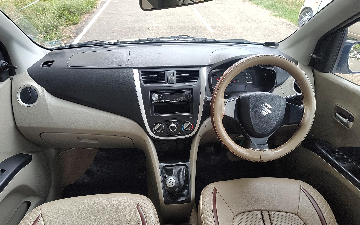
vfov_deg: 49.0
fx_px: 245
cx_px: 176
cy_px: 135
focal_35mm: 25
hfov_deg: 72.5
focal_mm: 5.56
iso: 100
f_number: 1.8
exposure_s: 1/174
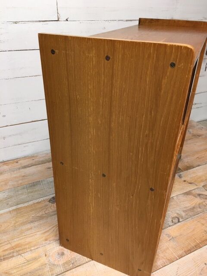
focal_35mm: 29
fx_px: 231
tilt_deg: -29.2
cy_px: 138
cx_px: 104
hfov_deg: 48.2
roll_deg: -1.9
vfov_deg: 61.7
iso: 50
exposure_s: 1/17
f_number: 2.2
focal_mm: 4.15
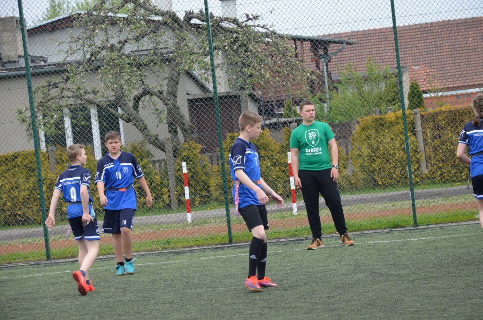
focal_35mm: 158
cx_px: 242
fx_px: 2109
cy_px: 160
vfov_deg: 8.7
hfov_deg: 13.1
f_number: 7.1
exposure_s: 1/200
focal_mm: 105
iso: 200
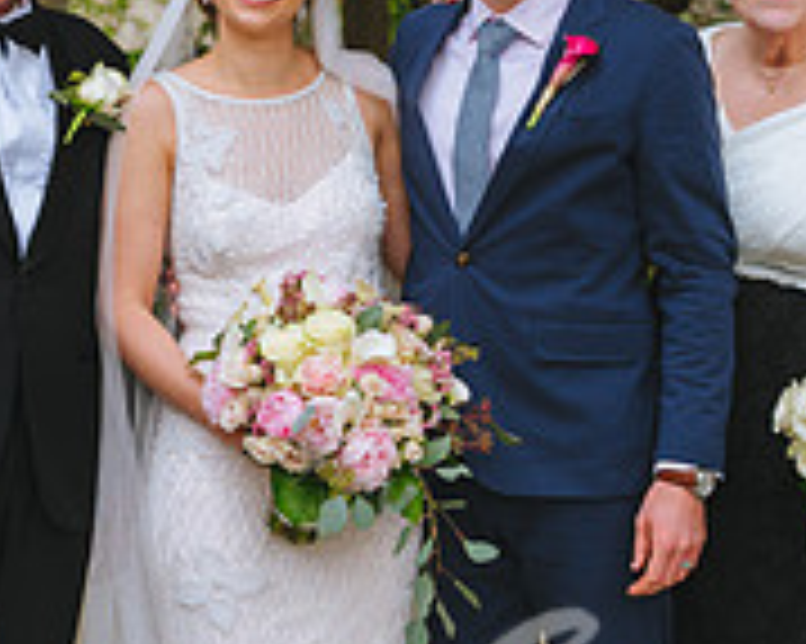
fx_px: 2933
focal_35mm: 123
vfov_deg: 12.5
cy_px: 346
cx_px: 322
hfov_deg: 15.6
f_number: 2.8
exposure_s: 1/1600
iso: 400
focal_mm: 40
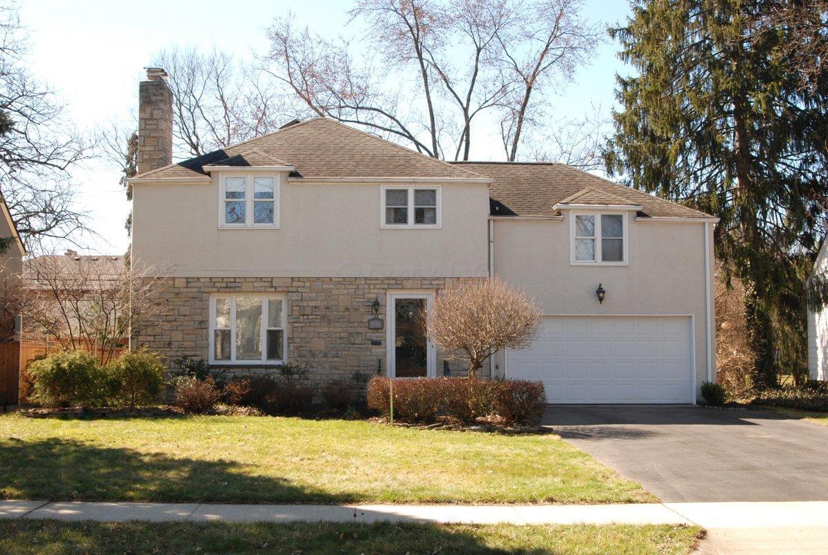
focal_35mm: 93
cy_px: 278
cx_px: 414
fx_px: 2142
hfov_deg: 21.9
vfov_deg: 14.8
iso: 400
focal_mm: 62
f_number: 13
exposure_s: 1/125
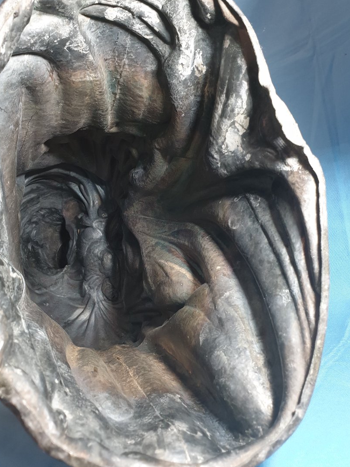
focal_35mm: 29
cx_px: 169
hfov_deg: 48.2
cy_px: 224
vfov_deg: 61.6
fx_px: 391
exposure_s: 1/50
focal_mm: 4.3
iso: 160
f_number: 2.4
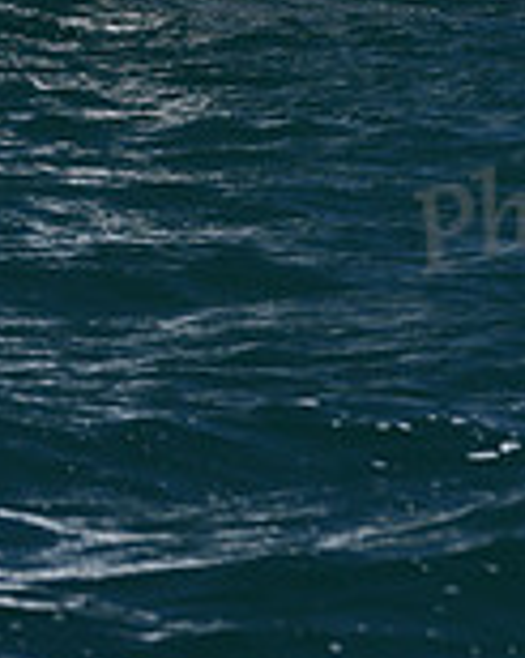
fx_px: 6338
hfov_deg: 4.7
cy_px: -432
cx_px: 194
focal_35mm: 326
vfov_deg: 5.9
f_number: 5
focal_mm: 92
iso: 250
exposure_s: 1/800
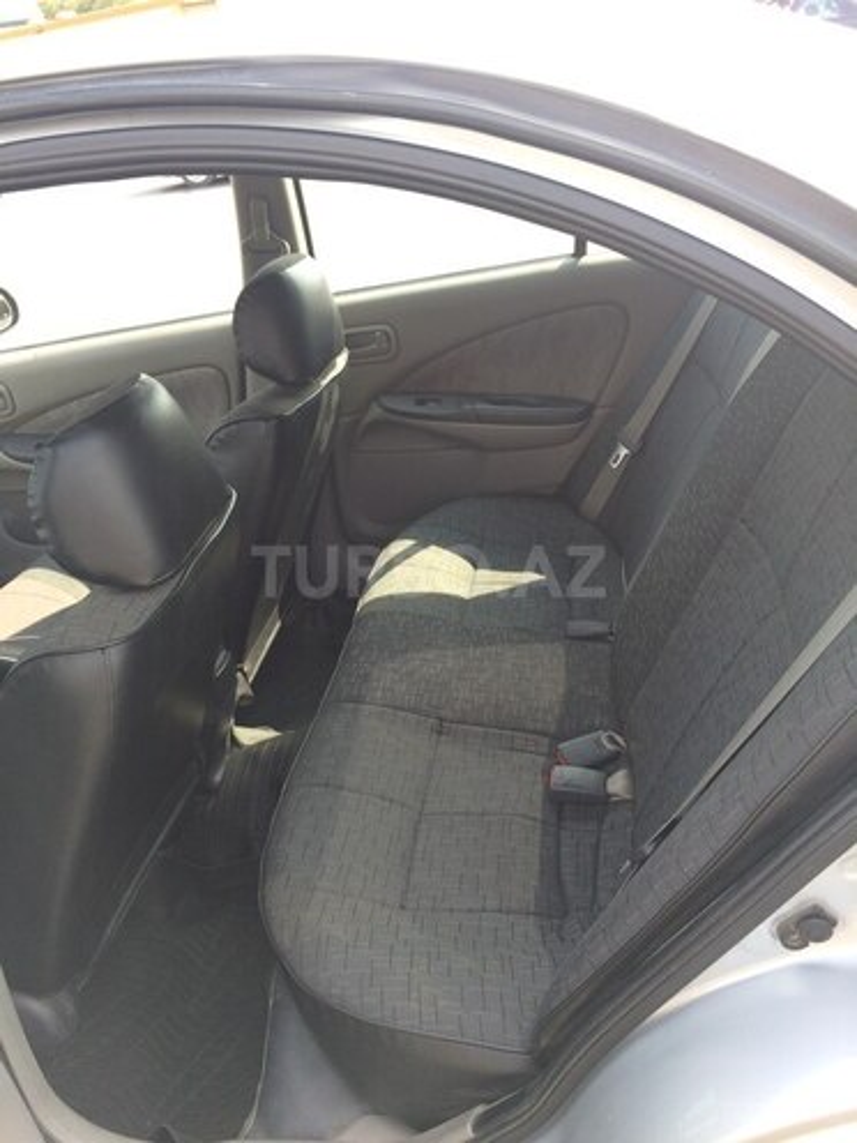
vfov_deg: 61.7
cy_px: 572
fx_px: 957
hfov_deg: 48.2
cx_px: 428
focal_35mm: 29
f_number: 2.2
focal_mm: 4.15
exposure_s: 1/197
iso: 32
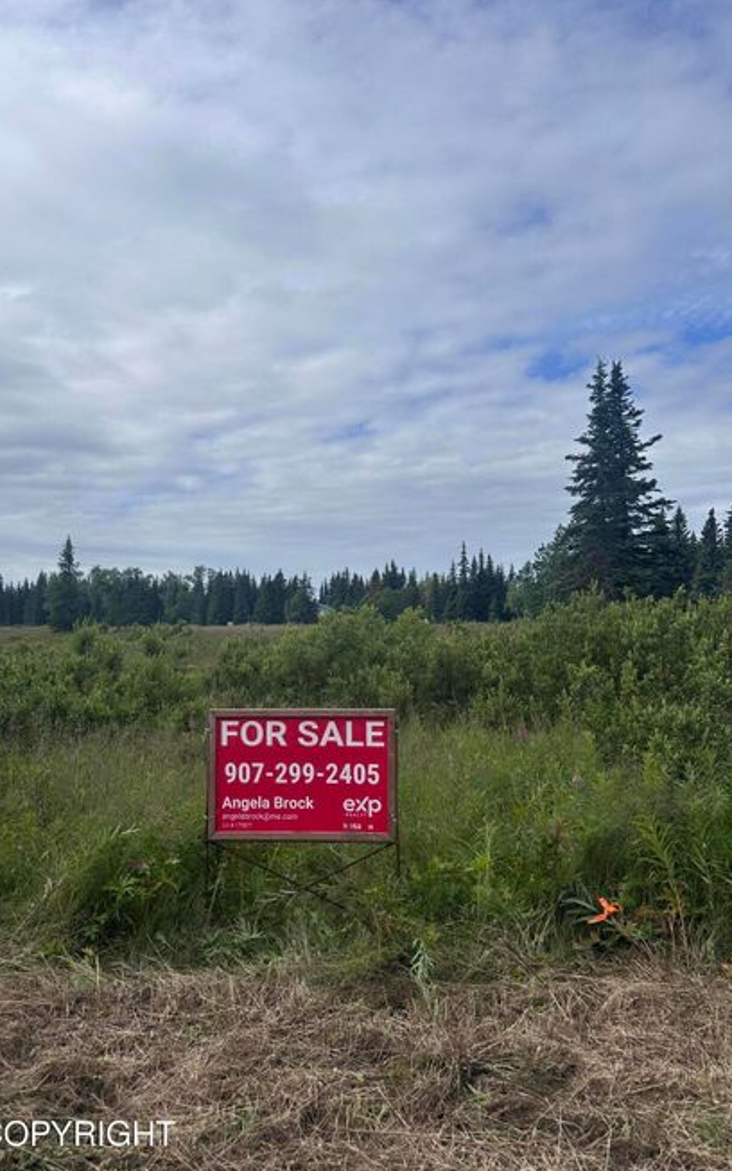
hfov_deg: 47.5
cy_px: 591
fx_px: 830
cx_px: 316
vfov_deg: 70.4
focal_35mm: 26
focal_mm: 6.86
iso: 80
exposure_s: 1/8929
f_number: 1.78
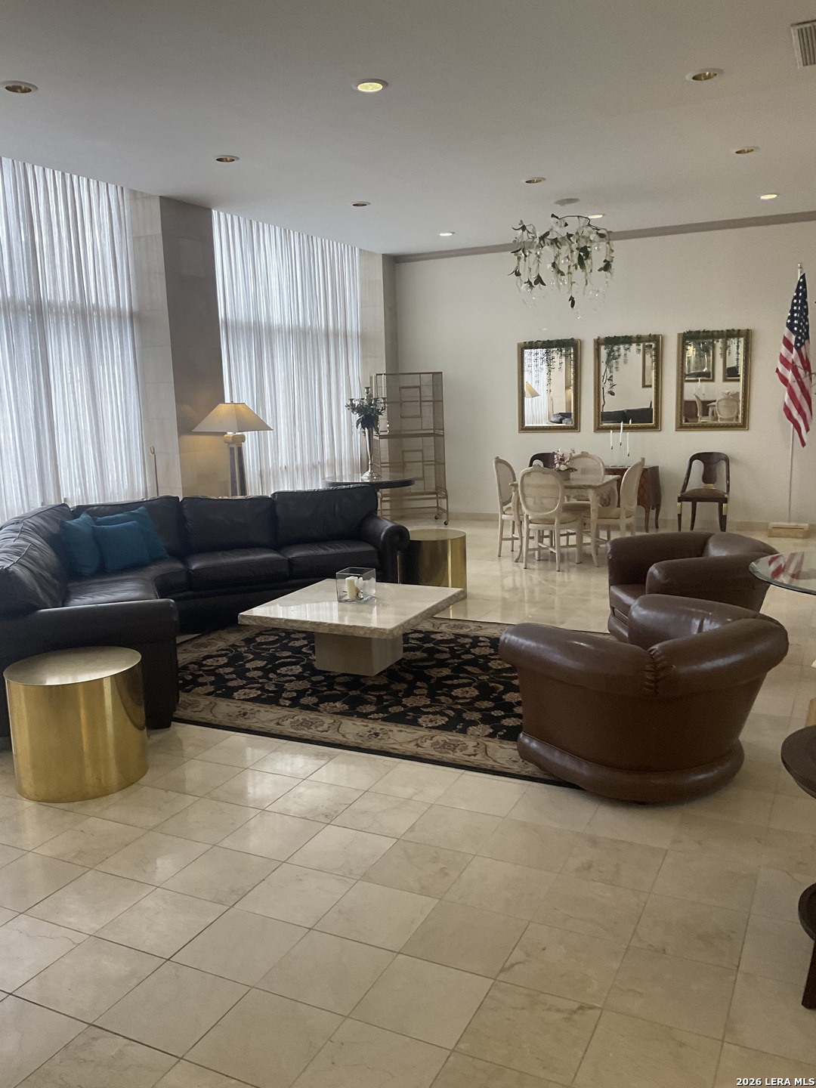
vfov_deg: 61.7
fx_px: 911
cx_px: 408
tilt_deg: -8.8
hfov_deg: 48.2
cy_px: 544
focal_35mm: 29
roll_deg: +1.4
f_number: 1.8
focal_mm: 3
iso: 160
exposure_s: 1/60
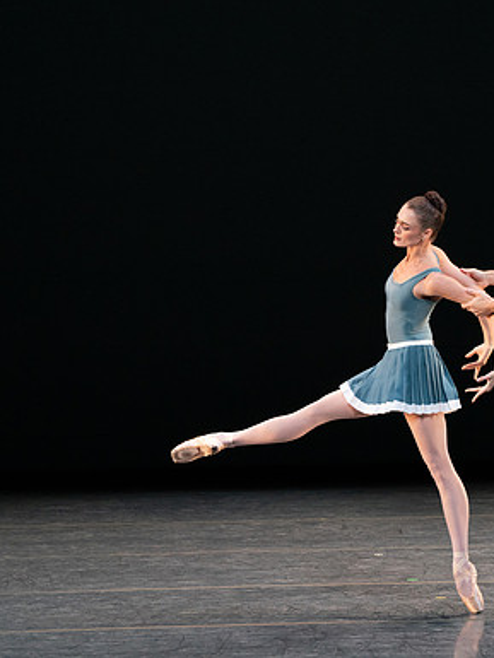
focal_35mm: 474
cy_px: 329
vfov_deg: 4.2
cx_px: 386
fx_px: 9014
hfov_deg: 3.1
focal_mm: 327
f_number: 8
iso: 5000
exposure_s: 1/400
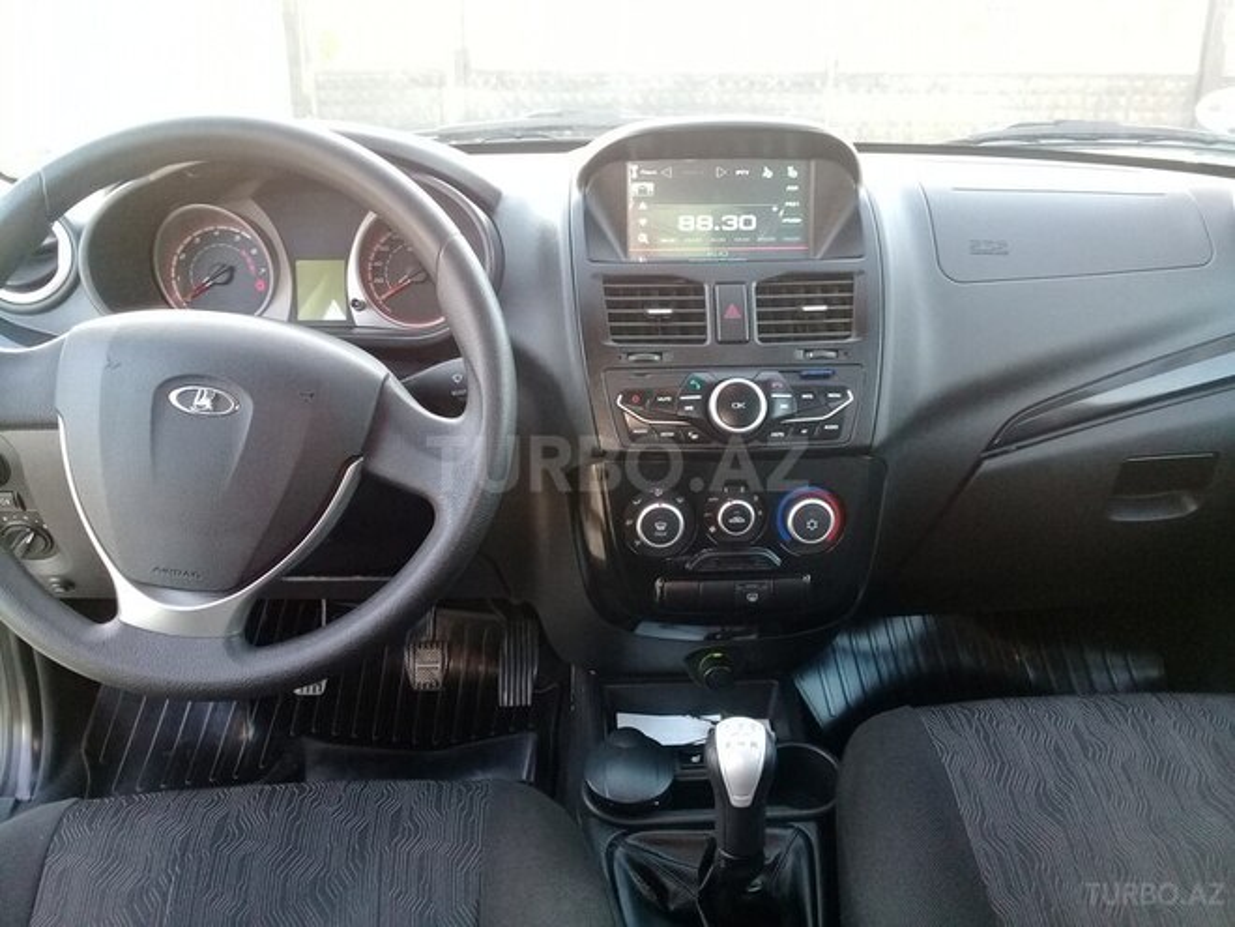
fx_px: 1106
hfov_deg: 58.4
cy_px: 464
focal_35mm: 31
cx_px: 618
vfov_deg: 45.4
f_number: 2.2
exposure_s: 1/33
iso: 100
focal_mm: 3.3
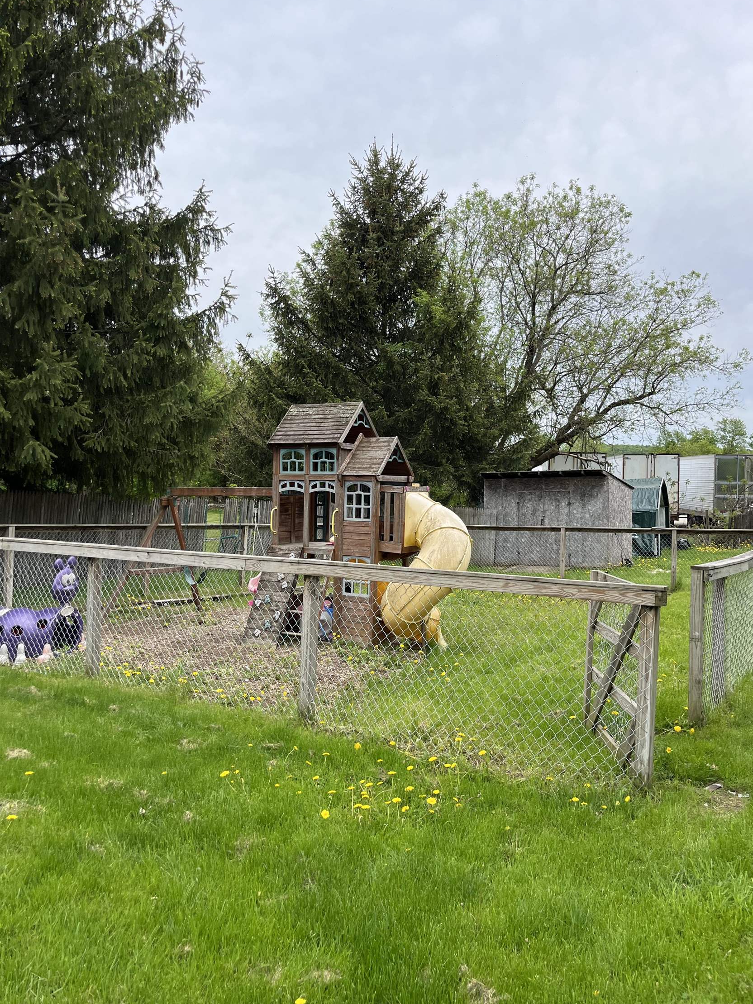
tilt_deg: -1.6
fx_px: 783
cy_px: 493
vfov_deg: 65.3
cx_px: 391
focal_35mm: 27
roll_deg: -3.4
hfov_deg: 51.3
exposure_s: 1/1695
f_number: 1.6
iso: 50
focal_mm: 5.1
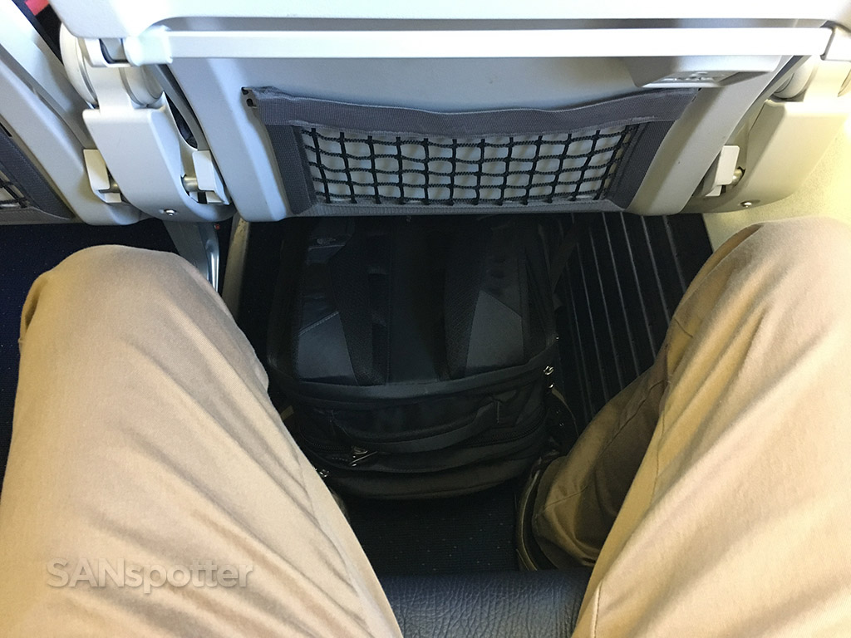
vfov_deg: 48.2
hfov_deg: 61.7
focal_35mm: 29
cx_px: 426
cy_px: 319
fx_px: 713
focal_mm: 4.15
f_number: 2.2
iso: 250
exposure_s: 1/15
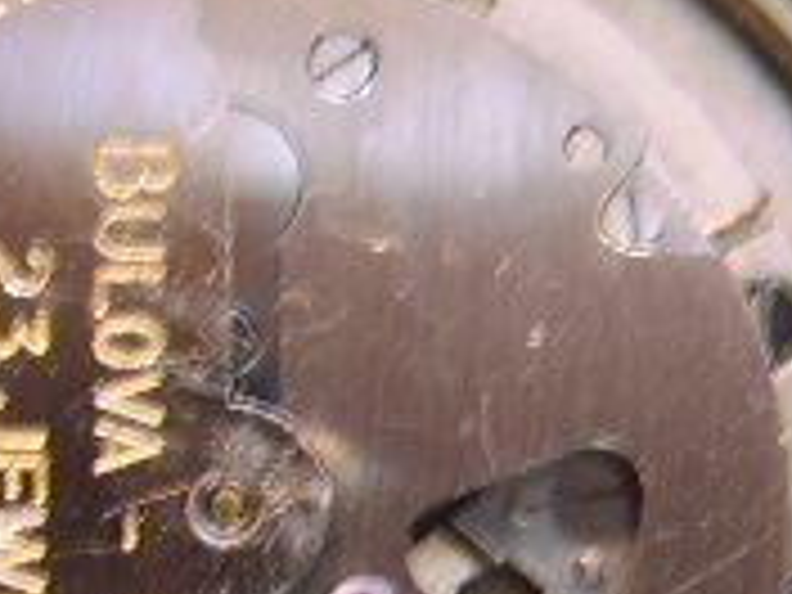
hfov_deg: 17.4
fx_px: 2585
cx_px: 238
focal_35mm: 113
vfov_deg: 13.1
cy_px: 414
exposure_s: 1/7
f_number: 2.7
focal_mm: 8.13
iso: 71
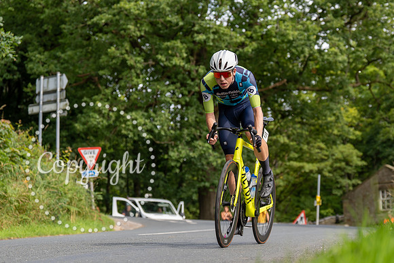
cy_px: 107
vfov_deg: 14.5
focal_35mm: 94
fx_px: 1031
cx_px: 249
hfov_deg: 21.6
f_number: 3.2
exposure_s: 1/1000
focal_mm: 70
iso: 200
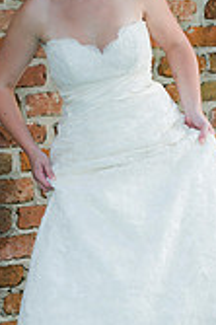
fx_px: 2669
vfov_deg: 7.0
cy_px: 253
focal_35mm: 296
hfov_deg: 4.6
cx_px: 83
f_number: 5
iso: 400
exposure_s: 1/60
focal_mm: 110
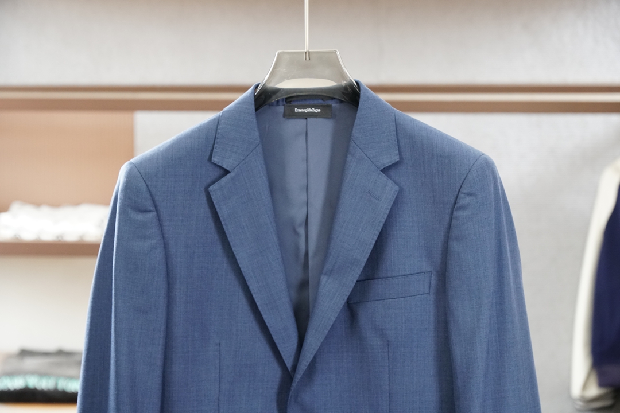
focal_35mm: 88
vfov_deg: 15.4
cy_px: 206
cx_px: 310
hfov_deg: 23.0
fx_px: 1524
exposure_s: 1/80
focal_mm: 59
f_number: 4
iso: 1600
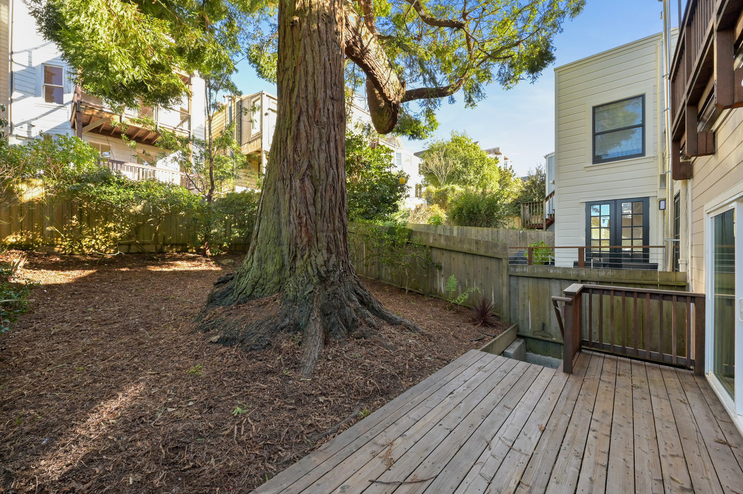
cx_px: 372
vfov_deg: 81.1
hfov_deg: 104.3
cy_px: 247
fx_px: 289
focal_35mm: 14
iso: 400
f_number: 11
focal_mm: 14
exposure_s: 1/60
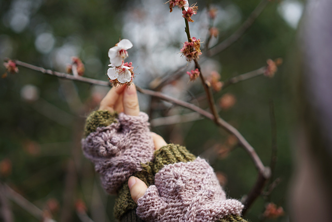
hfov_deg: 36.2
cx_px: 166
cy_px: 111
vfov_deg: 24.7
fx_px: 508
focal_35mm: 55
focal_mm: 55
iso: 100
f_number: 2.5
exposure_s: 1/500
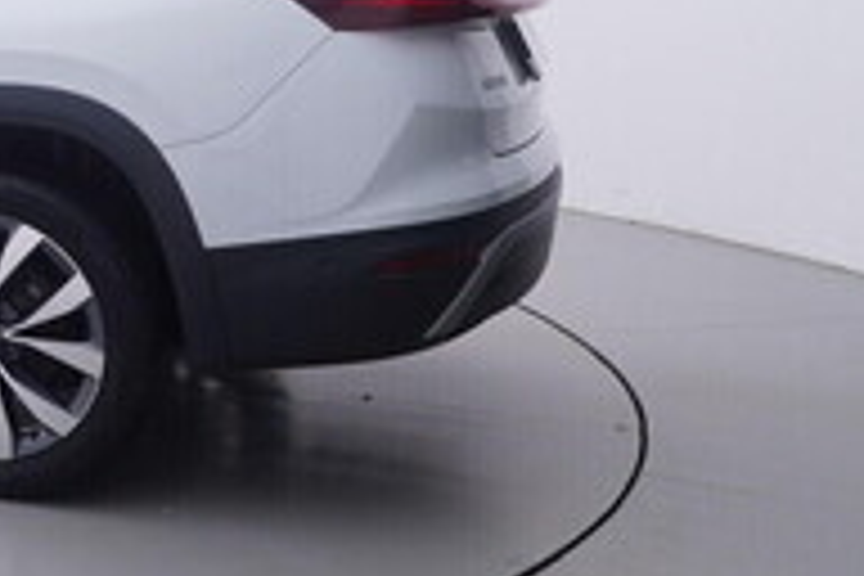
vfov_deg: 20.9
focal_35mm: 64
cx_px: -295
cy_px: 115
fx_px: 1546
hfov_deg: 26.1
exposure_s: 1/80
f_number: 5
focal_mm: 15
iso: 200
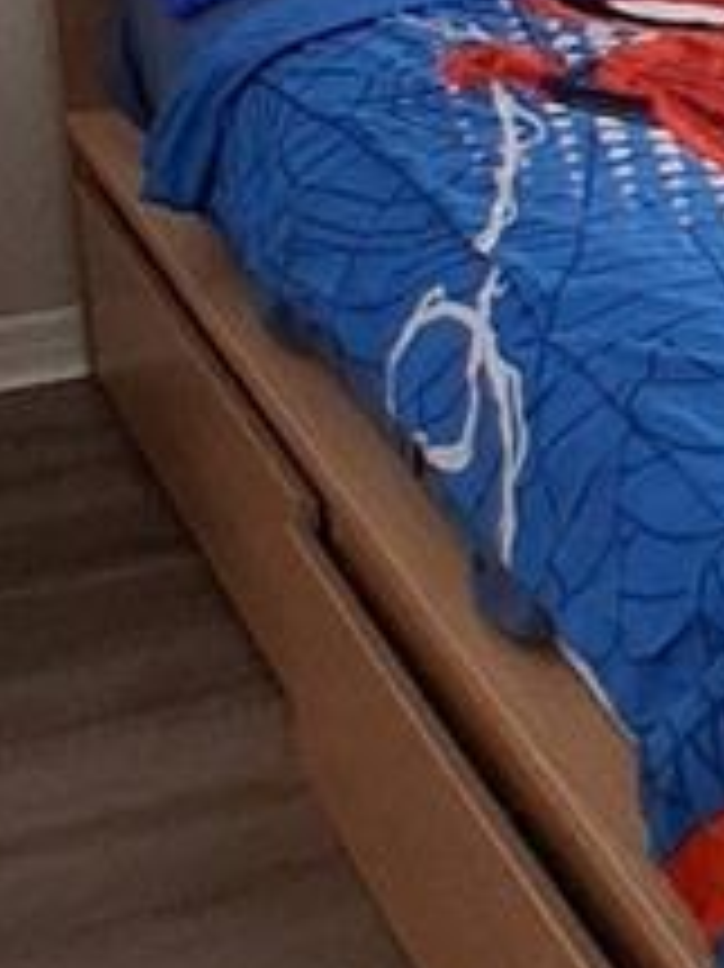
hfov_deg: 14.7
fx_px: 2652
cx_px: 1012
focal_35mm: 95
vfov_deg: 20.3
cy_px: 126
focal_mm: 1.4
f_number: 2.2
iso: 160
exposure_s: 1/120
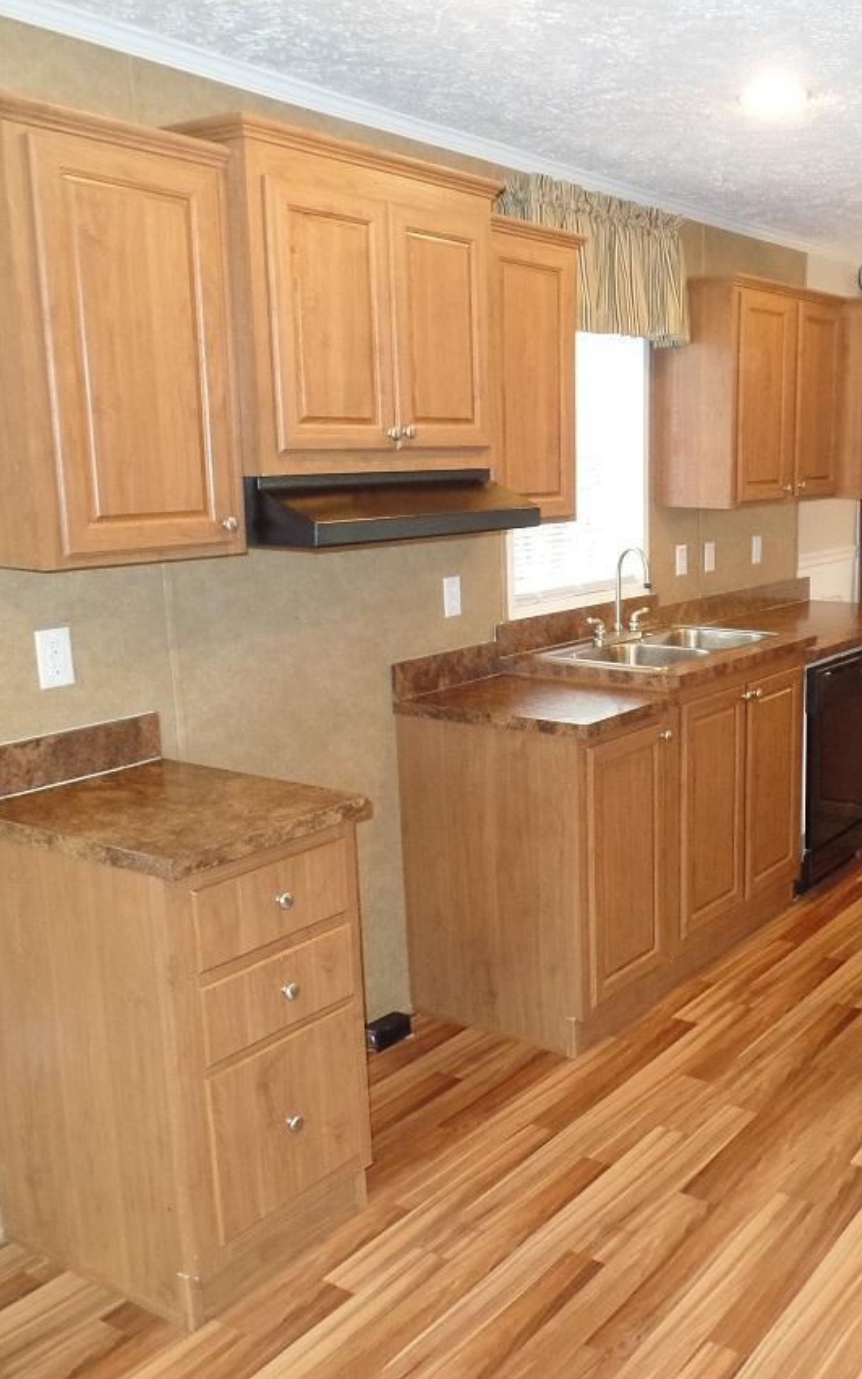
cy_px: 694
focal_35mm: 33
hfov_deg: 37.4
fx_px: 1240
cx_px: 643
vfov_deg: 58.1
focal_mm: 4.1
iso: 400
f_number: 2.8
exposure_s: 1/30
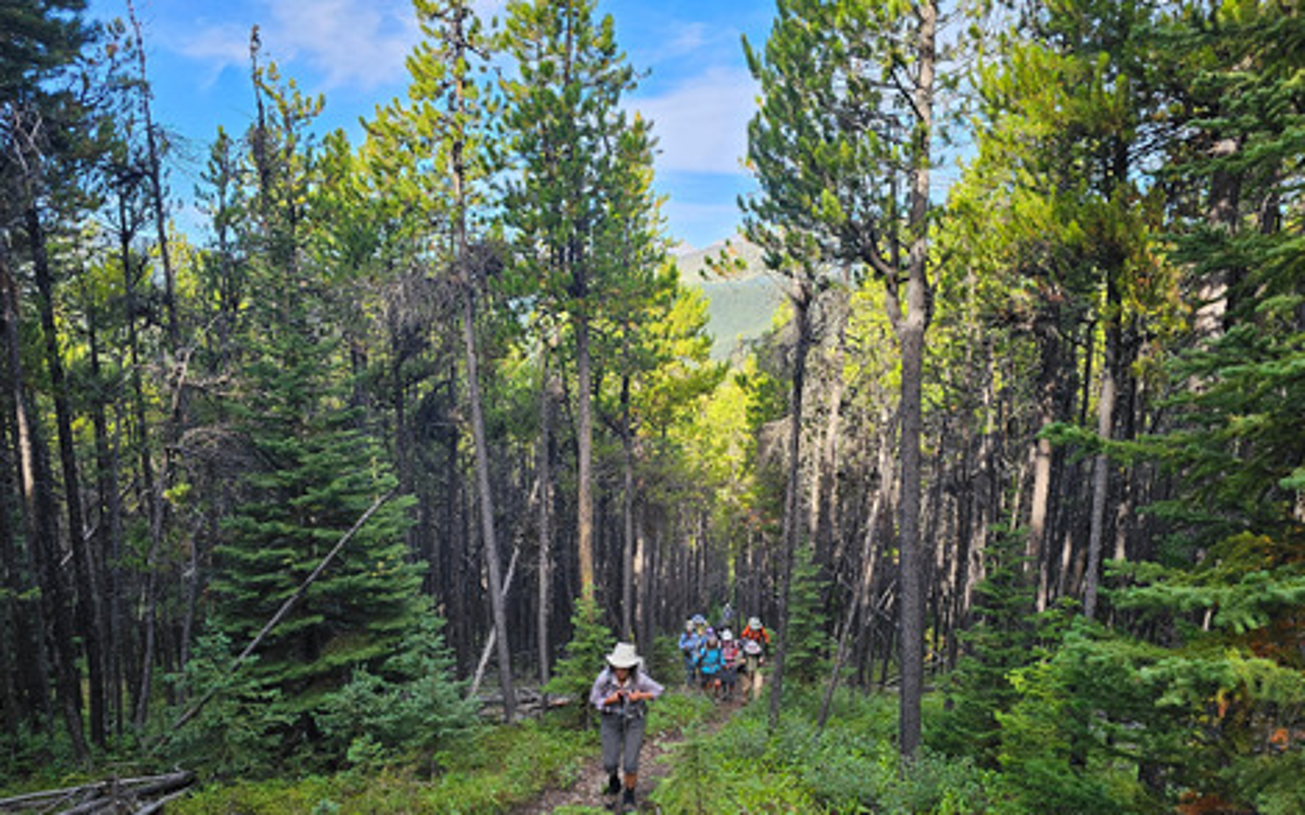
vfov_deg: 47.2
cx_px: 673
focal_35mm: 26
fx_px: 925
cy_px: 499
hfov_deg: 70.4
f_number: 1.7
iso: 25
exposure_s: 1/180
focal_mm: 6.3
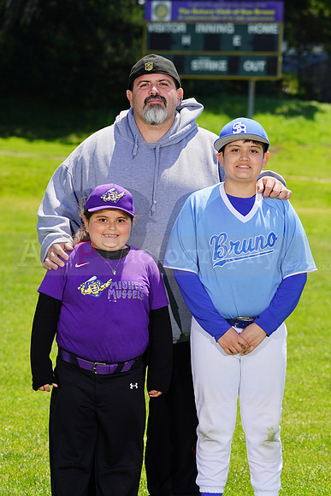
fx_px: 2260
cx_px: 166
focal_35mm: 164
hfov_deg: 8.4
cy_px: 248
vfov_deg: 12.5
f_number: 8
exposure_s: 1/250
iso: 100
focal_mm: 164
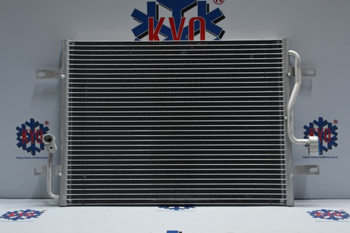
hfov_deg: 43.6
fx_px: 437
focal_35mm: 45
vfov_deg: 29.9
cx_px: 175
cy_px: 116
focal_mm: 30
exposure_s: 1/50
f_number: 4.8
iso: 500
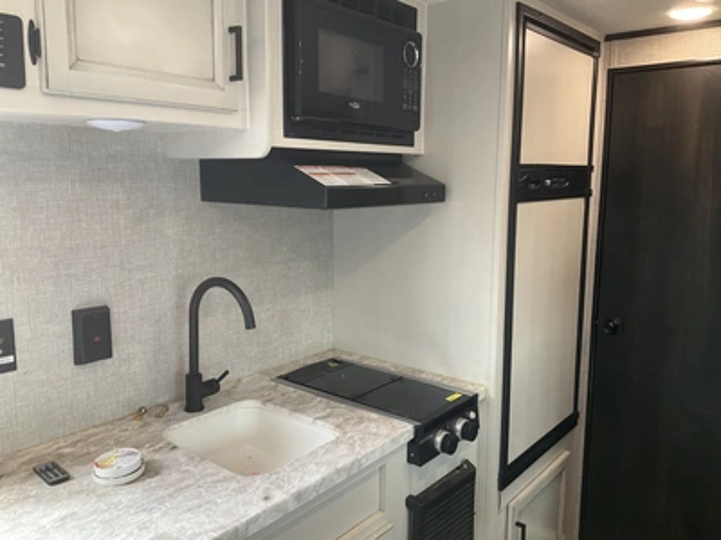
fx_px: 604
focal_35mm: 29
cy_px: 270
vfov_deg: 48.2
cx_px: 360
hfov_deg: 61.7
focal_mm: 3
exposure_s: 1/60
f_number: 1.8
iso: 80
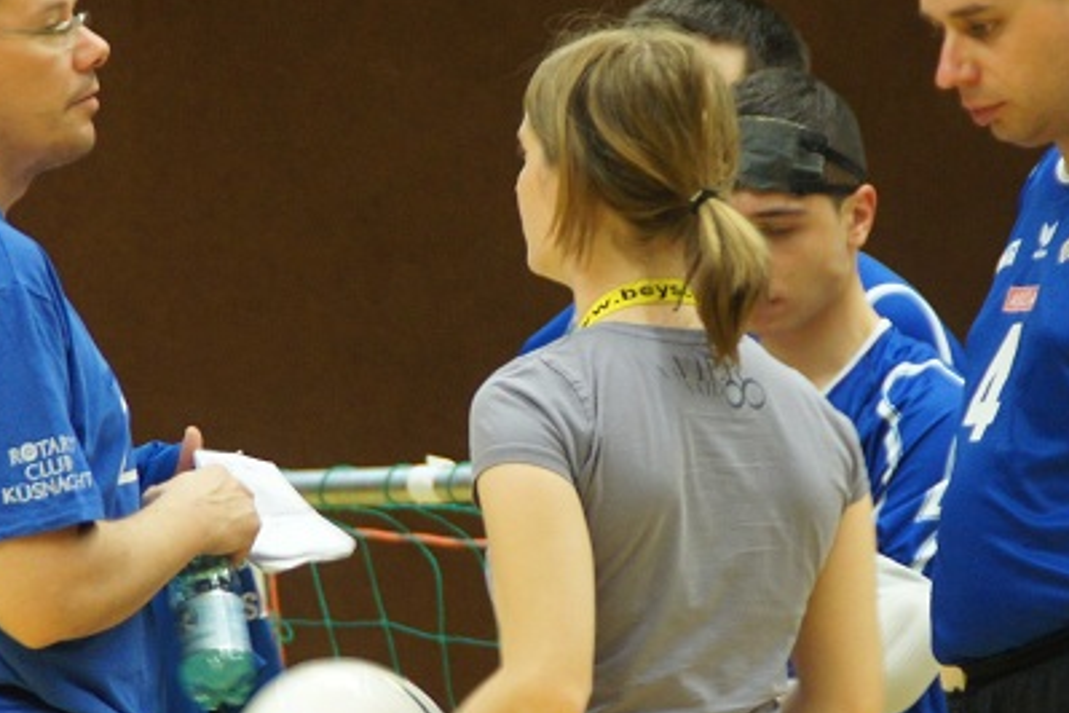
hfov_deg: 5.1
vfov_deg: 3.4
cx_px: 560
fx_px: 12055
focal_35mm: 406
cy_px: 391
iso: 1600
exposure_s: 1/20
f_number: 6.3
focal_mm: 135
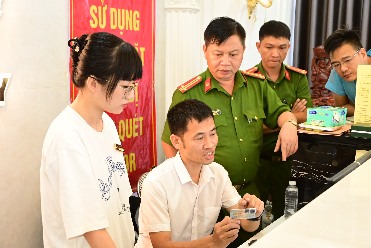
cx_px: 186
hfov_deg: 46.4
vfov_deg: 31.9
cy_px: 124
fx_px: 433
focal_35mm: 42
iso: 6400
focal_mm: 28
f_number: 4
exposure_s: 1/200
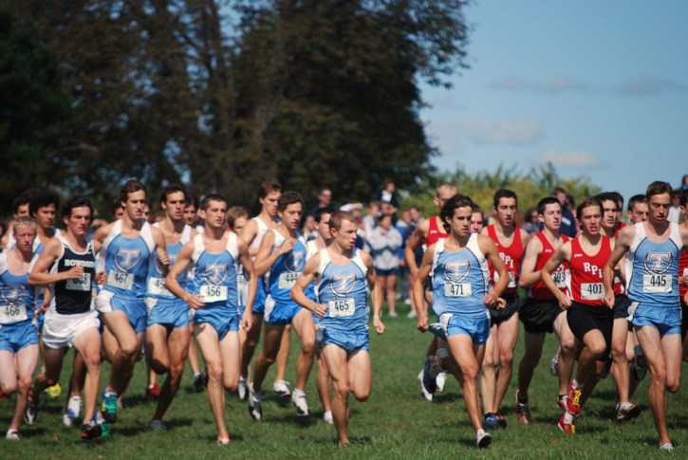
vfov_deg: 4.6
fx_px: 5739
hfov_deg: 6.9
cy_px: 230
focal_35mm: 300
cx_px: 344
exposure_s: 1/1000
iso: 200
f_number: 5.6
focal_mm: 200
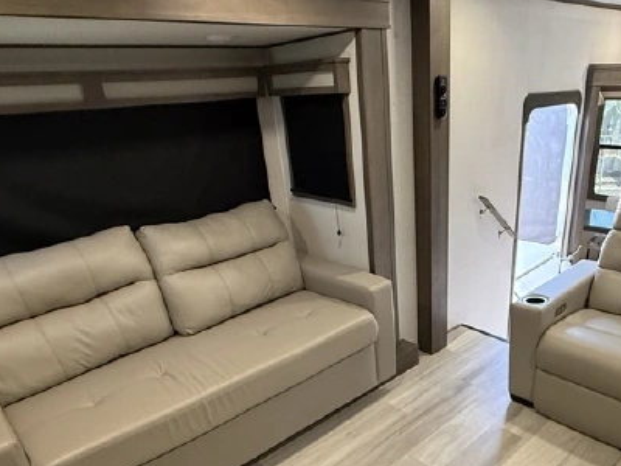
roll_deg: +3.2
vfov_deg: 48.8
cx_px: 393
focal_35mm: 28
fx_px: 502
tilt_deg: -23.5
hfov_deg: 62.5
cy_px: 317
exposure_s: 1/60
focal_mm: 2.22
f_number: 2.2
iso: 400
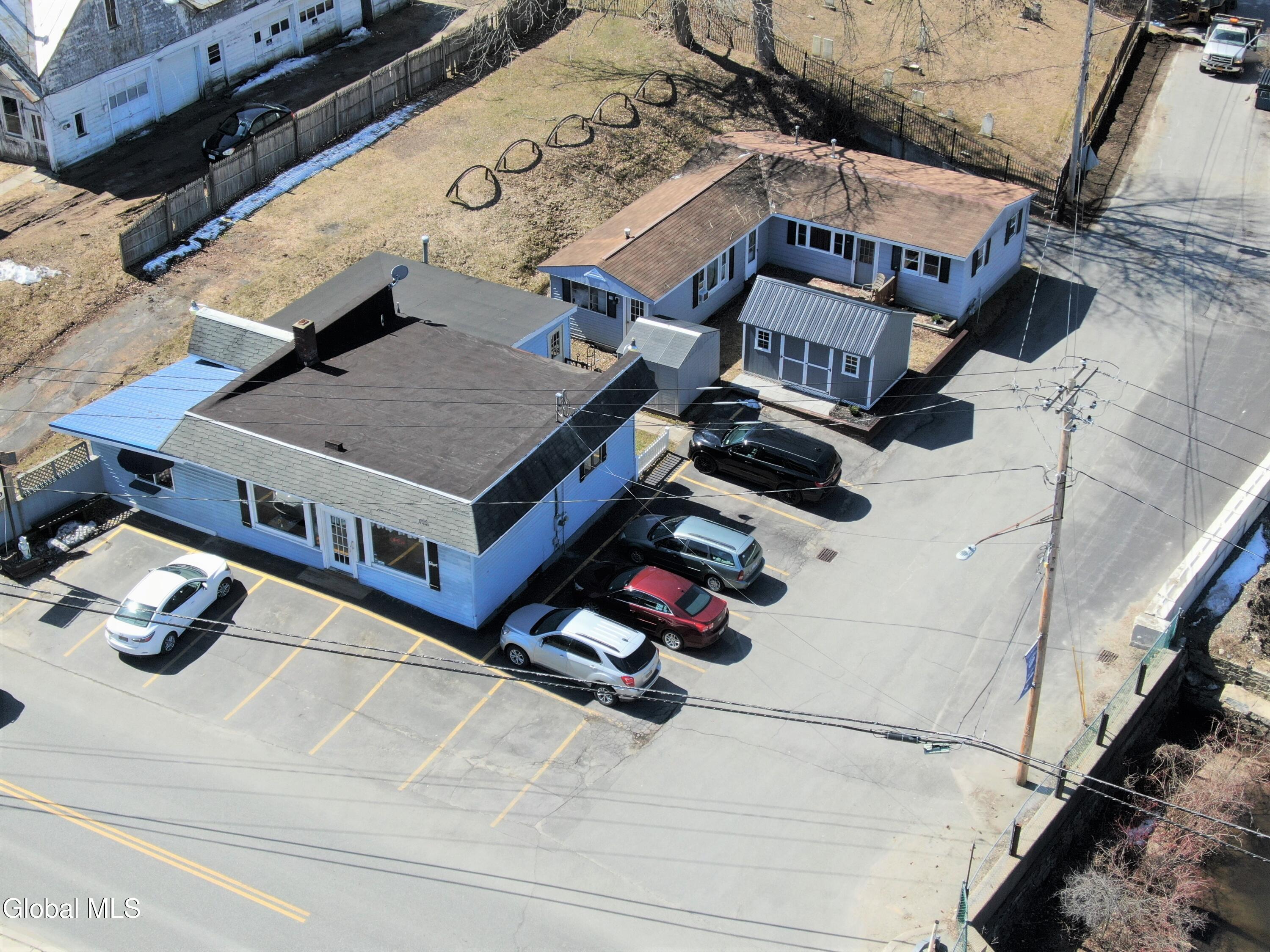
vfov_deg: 30.3
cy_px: 476
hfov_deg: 39.7
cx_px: 635
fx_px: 1761
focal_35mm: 48
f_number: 3.8
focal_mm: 8.6
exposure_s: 1/500
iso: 100
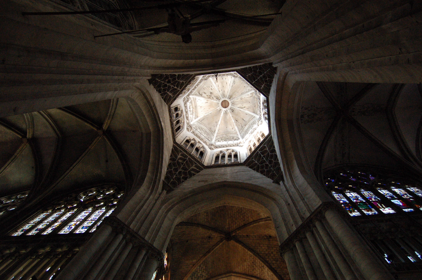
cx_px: 211
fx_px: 316
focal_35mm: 27
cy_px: 140
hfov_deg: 67.4
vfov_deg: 47.8
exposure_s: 1/80
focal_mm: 18
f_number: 4.5
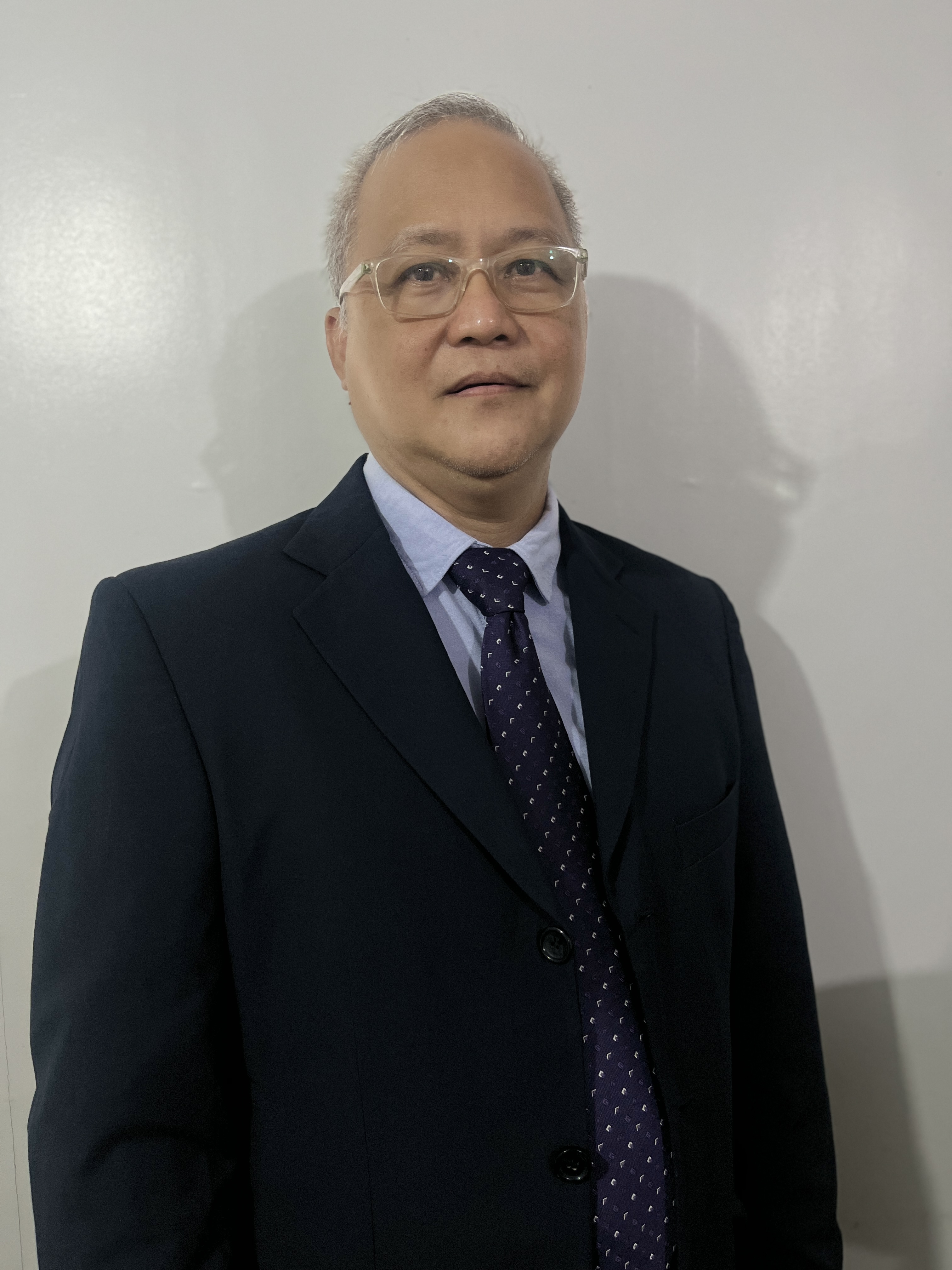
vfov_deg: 67.3
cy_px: 635
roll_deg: +0.9
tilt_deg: -5.2
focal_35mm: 26
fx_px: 953
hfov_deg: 53.1
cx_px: 476
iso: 250
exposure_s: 1/60
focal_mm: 5.1
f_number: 1.6
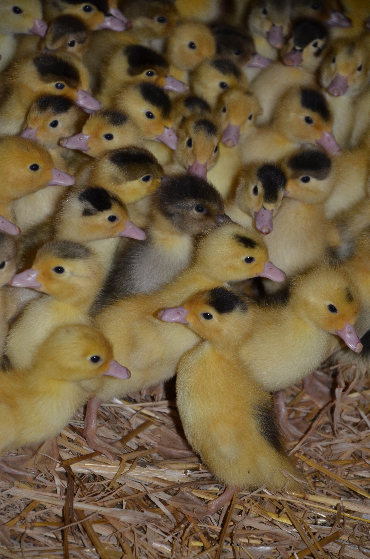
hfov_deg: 8.7
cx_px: 185
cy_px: 280
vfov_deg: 13.1
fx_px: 2439
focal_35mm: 158
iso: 800
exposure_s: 1/60
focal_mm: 105
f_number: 5.6
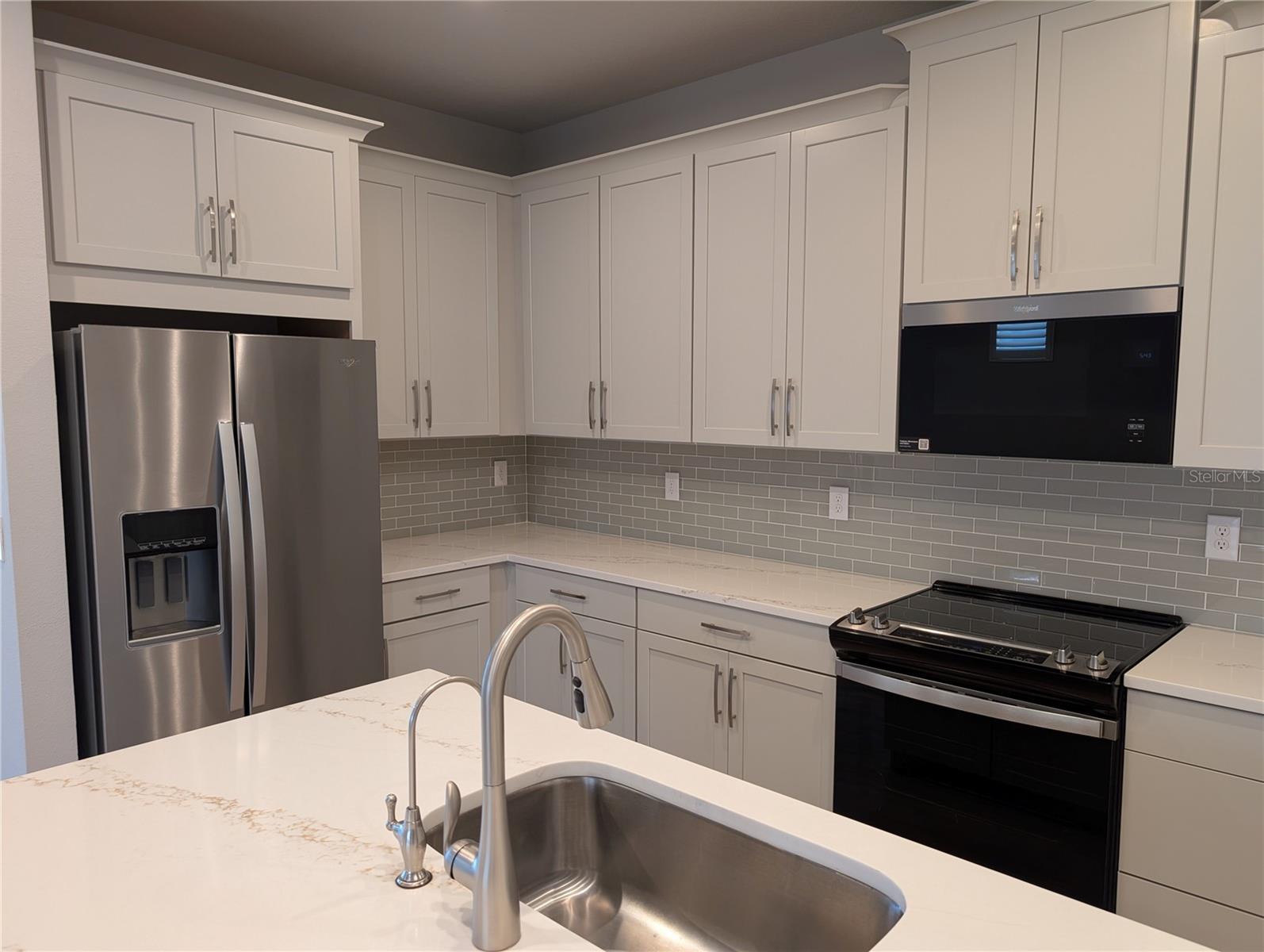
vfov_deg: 56.9
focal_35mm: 24
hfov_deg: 71.5
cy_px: 476
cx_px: 632
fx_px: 878
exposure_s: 1/30
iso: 57
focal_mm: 6.9
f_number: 1.68
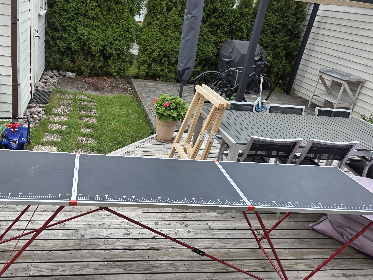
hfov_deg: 57.7
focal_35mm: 31
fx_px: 334
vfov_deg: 45.4
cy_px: 137
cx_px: 144
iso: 80
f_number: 1.8
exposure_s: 1/1195
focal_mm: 5.4
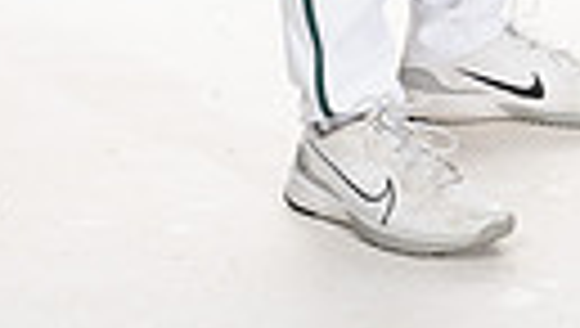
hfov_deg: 10.3
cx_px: 549
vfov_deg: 5.5
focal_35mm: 208
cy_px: -674
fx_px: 3204
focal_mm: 57
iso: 400
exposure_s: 1/250
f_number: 6.3
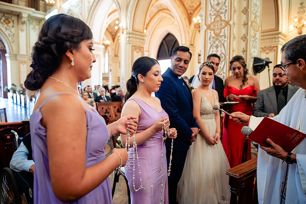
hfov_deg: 73.7
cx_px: 153
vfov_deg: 53.2
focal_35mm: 24
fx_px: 204
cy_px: 102
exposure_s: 1/100
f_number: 2.8
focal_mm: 24
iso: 1250
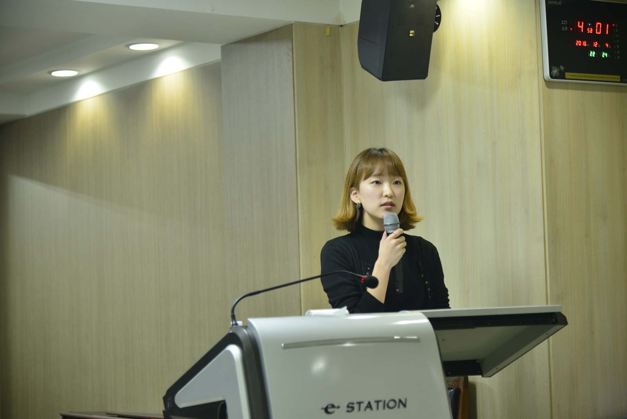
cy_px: 210
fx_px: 1481
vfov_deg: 16.1
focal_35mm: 85
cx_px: 314
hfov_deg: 23.9
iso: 800
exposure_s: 1/60
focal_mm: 85
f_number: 4
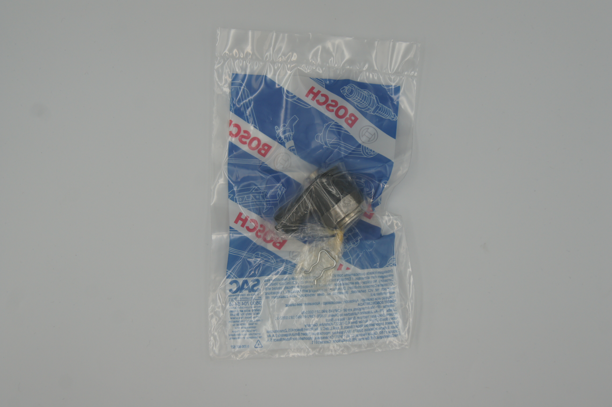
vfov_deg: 29.8
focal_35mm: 45
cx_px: 306
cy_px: 204
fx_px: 765
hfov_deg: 43.6
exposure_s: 1/320
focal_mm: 30
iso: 200
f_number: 5.6
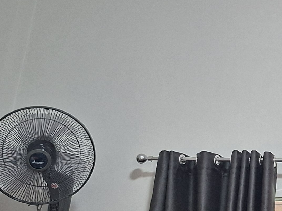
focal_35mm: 86
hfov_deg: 20.7
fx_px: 700
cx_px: 366
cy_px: 126
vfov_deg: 17.1
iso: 320
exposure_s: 1/50
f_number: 1.8
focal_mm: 5.54
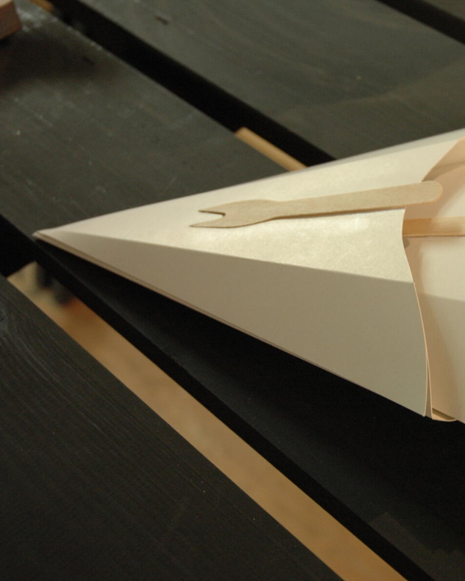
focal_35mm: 66
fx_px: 1130
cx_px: 435
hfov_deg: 22.6
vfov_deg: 28.8
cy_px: 290
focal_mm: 31
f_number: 4
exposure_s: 1/6
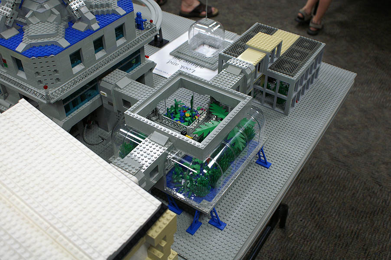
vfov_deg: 34.2
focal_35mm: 39
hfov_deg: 49.6
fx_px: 423
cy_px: 130
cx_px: 196
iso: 400
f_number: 4.5
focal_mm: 26
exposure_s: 1/50
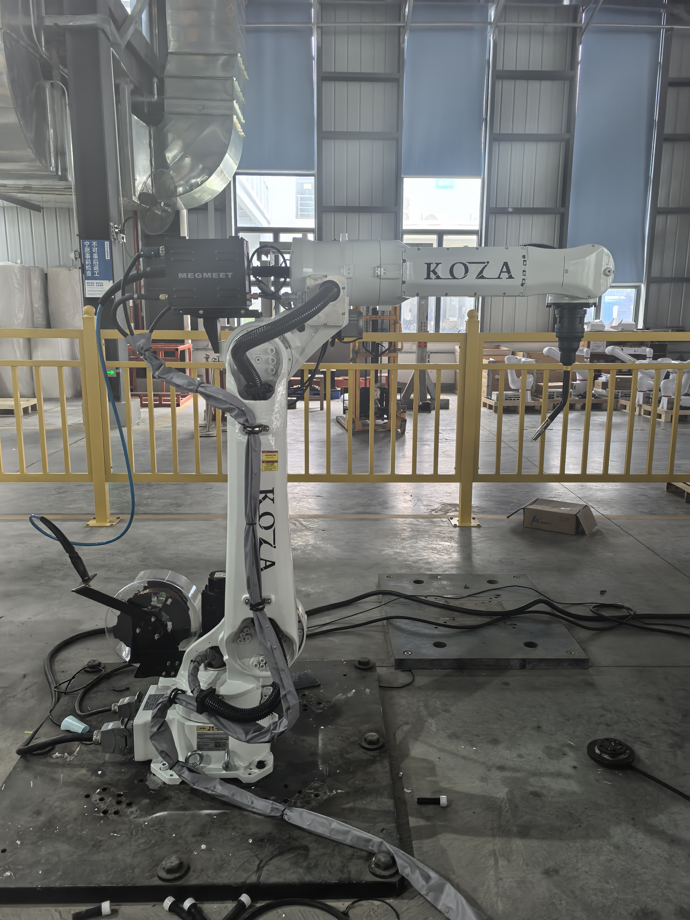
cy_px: 460
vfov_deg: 65.3
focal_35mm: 27
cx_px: 345
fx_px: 718
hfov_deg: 51.4
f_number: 2
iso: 250
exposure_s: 1/60
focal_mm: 5.75
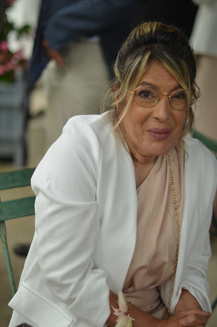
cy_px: 164
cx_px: 108
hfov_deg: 18.1
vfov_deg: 27.0
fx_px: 681
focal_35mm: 75
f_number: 1.4
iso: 200
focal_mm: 50
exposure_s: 1/400
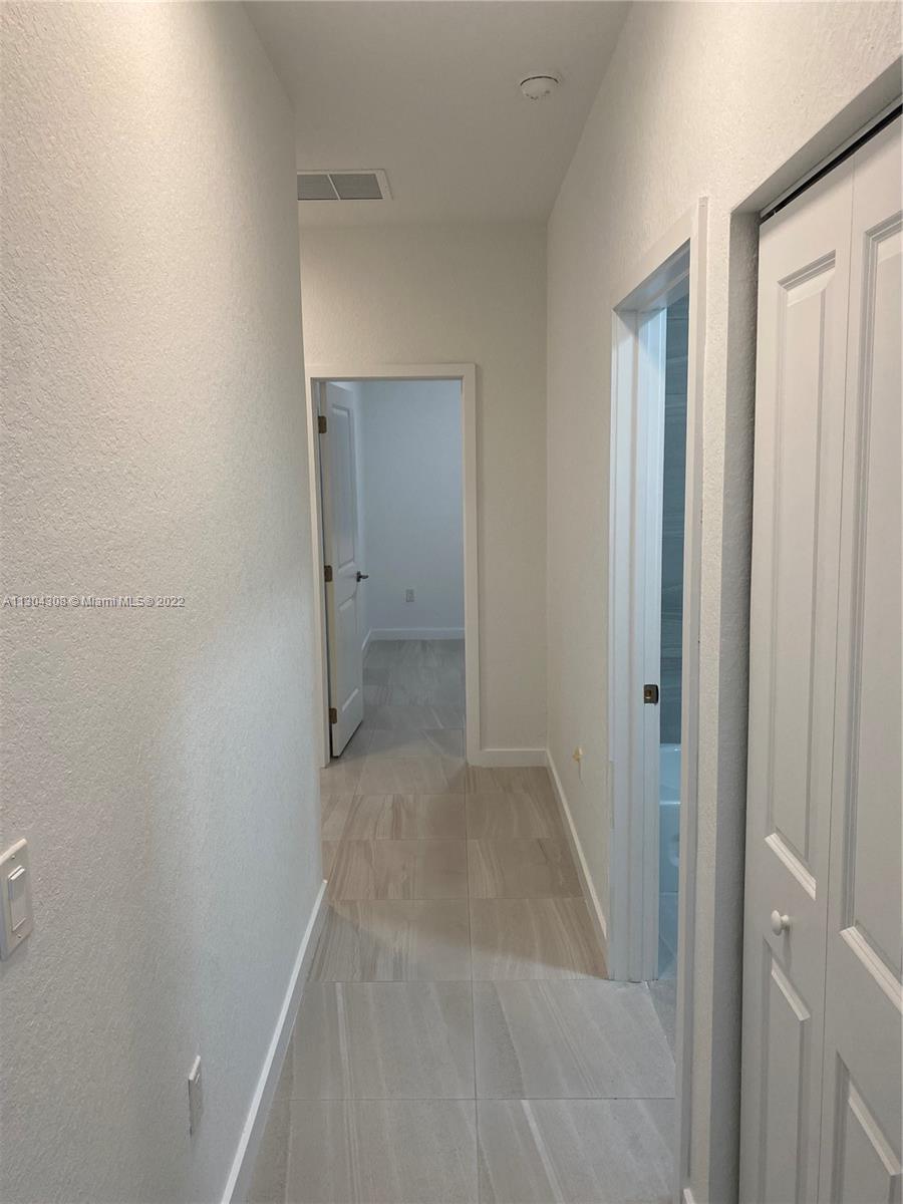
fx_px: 904
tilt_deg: -7.5
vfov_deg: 67.3
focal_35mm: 26
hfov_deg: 53.1
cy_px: 602
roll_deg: +1.4
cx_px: 452
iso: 125
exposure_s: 1/120
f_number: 1.8
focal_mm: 4.25
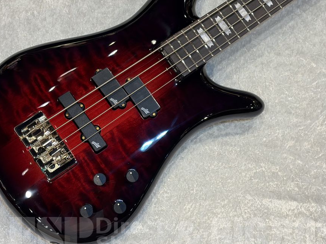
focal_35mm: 77
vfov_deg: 19.1
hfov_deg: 25.3
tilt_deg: -73.3
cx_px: 185
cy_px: 85
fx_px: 725
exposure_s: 1/60
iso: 64
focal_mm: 5.96
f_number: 1.6
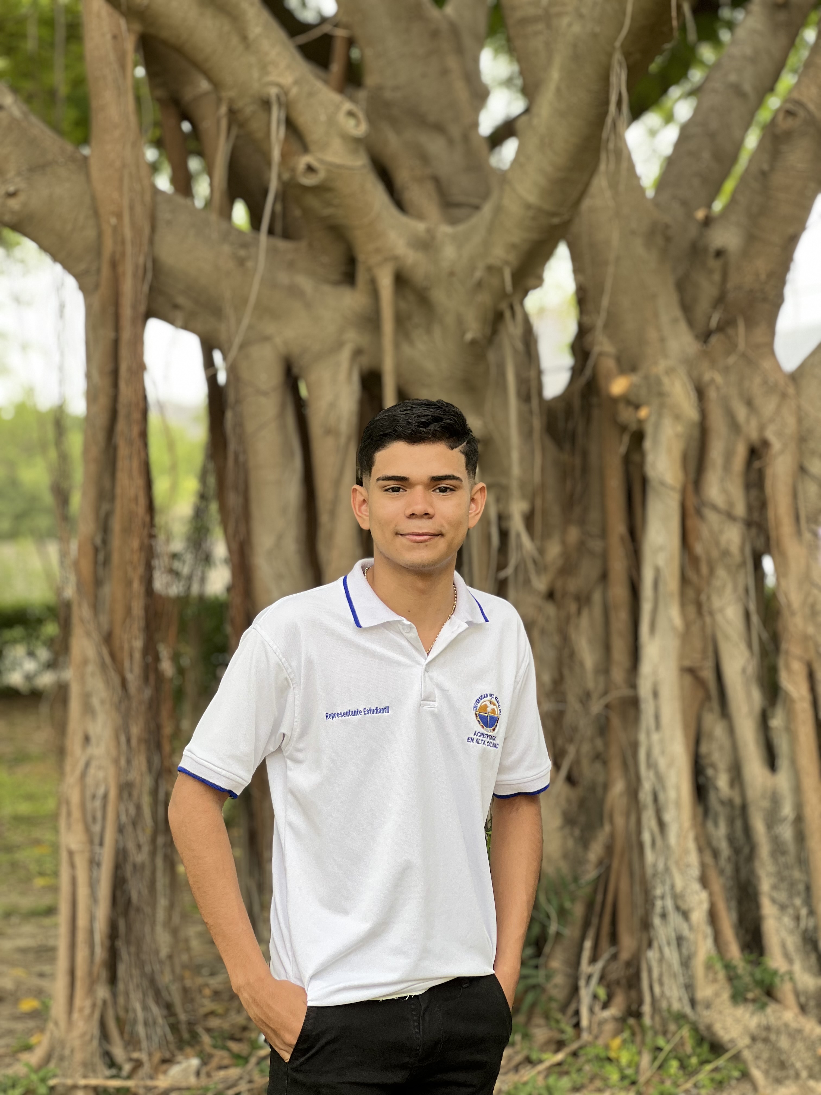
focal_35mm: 77
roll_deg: +0.6
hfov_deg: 19.1
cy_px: 548
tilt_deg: +1.1
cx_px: 410
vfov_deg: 25.3
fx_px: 2435
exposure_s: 1/121
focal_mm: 9
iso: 50
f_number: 2.8
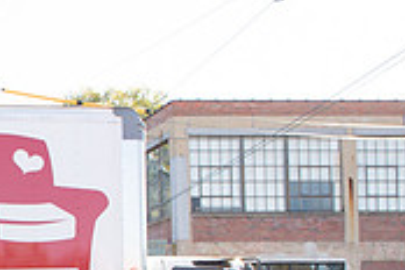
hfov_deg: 19.9
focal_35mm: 87
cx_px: -220
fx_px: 979
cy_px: 353
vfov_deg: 15.0
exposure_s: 1/200
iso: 500
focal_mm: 24
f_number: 8
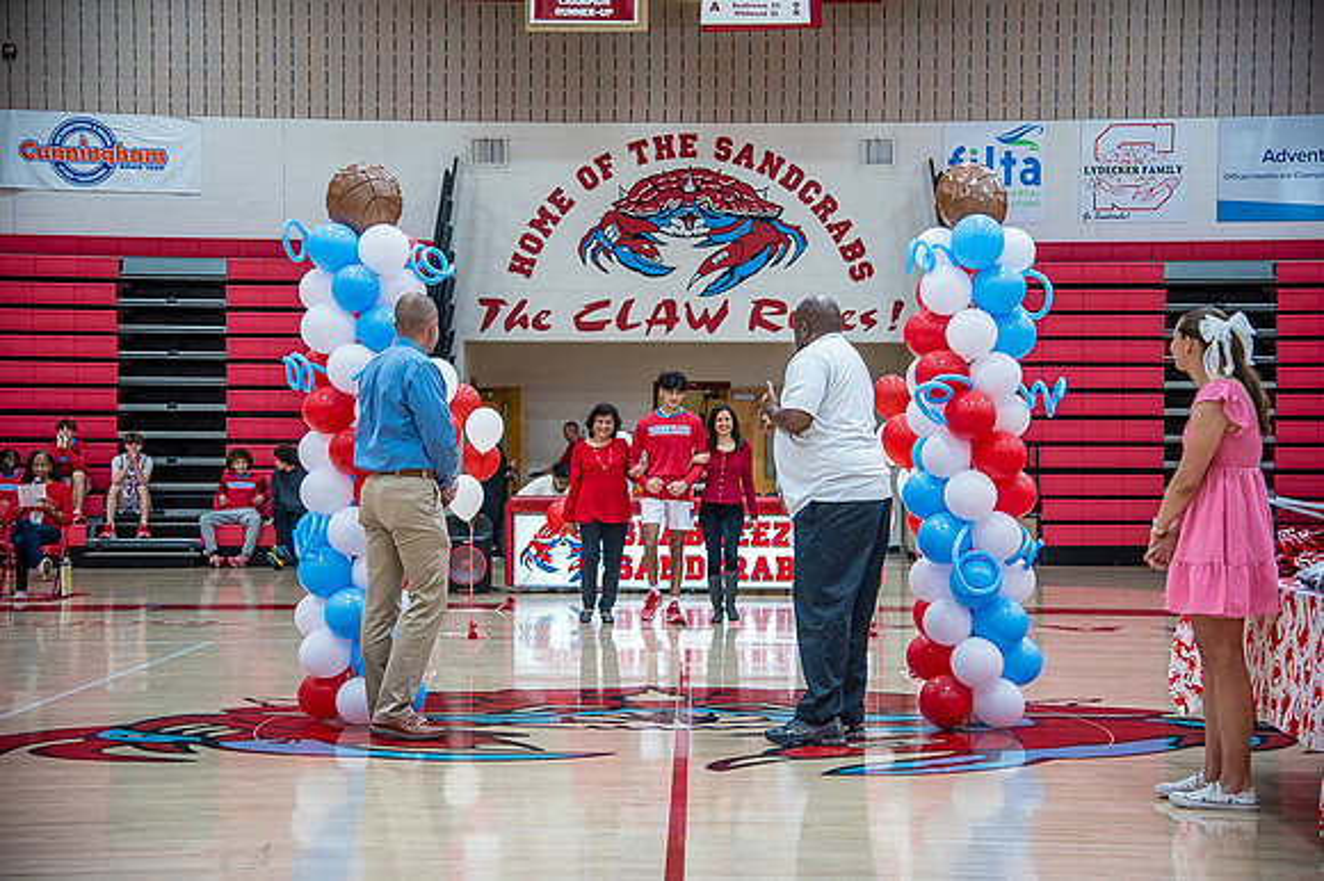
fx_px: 2279
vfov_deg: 21.9
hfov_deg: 32.4
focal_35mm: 62
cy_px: 440
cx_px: 662
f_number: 4
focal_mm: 62
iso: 2000
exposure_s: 1/320
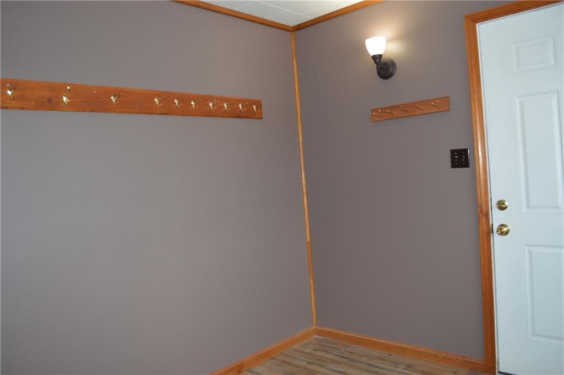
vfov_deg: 47.8
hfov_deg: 67.4
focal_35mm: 27
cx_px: 282
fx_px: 422
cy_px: 188
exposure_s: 1/80
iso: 400
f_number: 4
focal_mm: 18
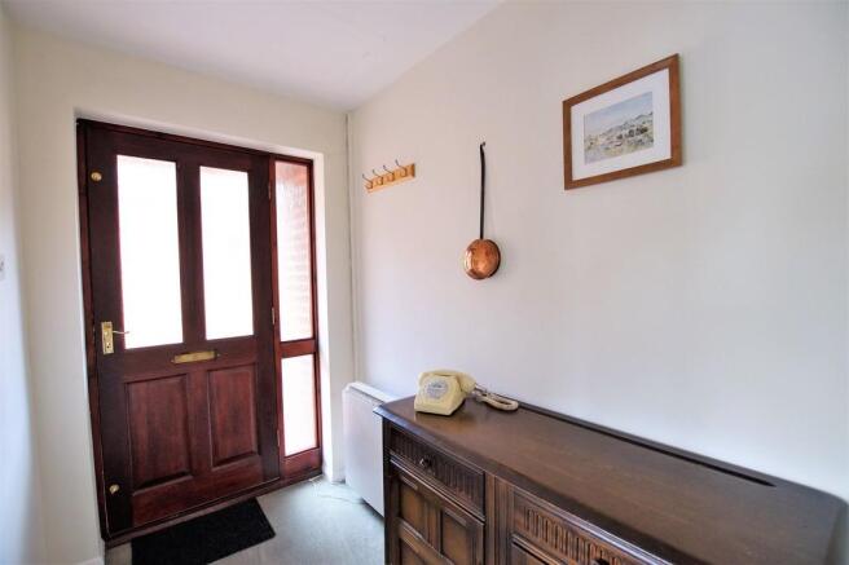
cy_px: 282
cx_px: 424
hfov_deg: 100.4
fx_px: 354
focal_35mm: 15
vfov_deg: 77.3
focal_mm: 10
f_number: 4
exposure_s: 1/60
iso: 1000
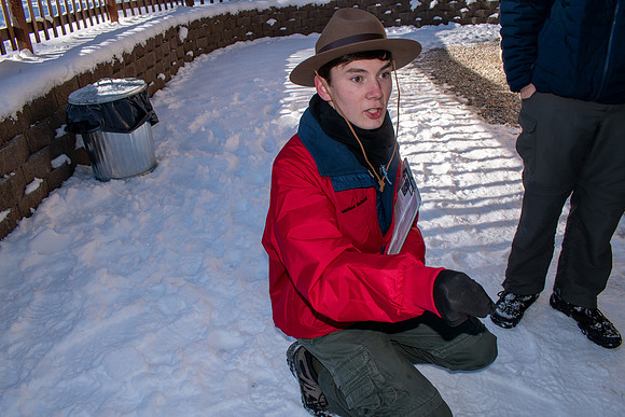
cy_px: 208
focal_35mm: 27
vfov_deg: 48.0
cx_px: 312
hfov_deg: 67.4
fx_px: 469
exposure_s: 1/200
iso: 100
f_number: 9
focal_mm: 18
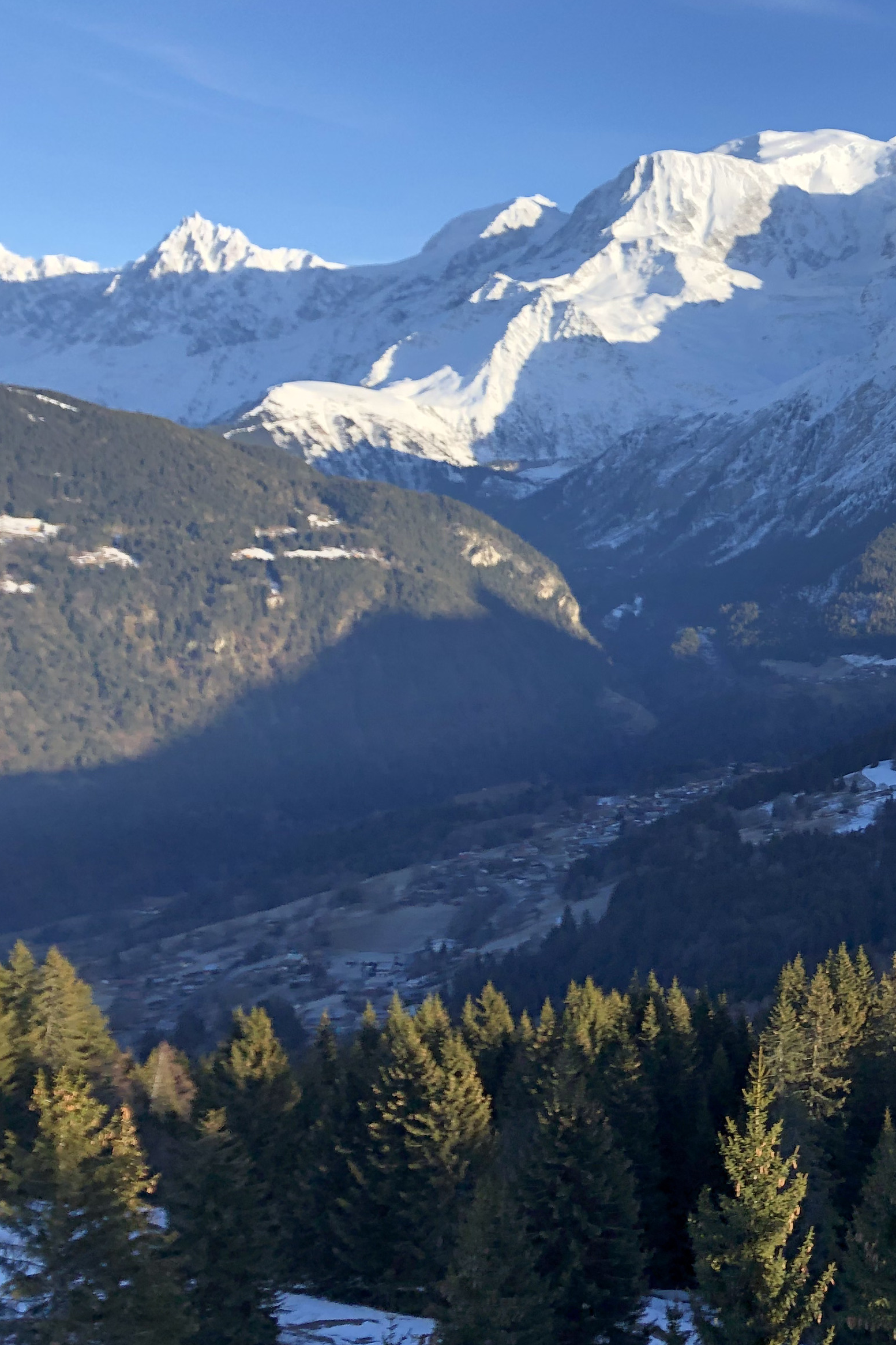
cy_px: 495
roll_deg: -1.4
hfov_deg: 23.9
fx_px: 1867
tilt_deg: -1.1
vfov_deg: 39.3
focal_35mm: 50
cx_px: 1150
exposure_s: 1/1312
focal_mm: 4
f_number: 1.8
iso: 20
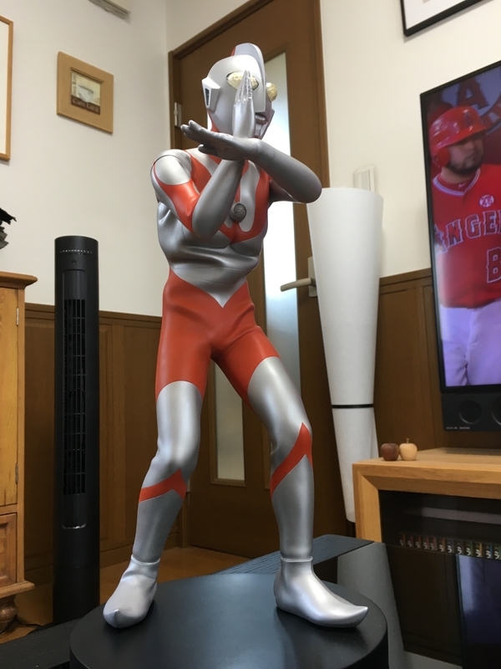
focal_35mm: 29
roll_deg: +1.4
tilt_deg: +6.8
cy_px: 334
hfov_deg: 48.2
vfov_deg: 61.7
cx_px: 250
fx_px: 560
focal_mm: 4.15
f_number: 2.2
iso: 50
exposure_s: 1/30
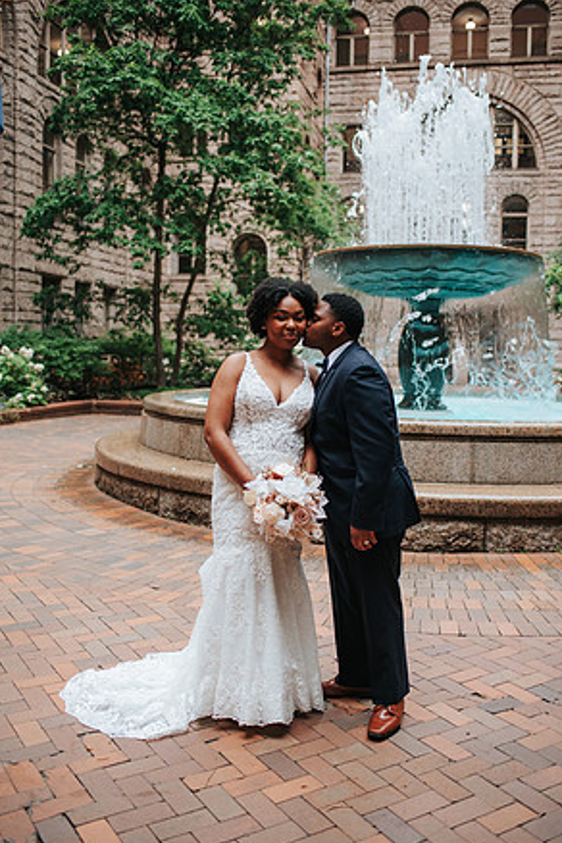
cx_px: 283
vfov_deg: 53.1
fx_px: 843
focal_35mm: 36
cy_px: 423
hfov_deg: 36.9
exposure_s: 1/400
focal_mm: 35
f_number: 2.5
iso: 320
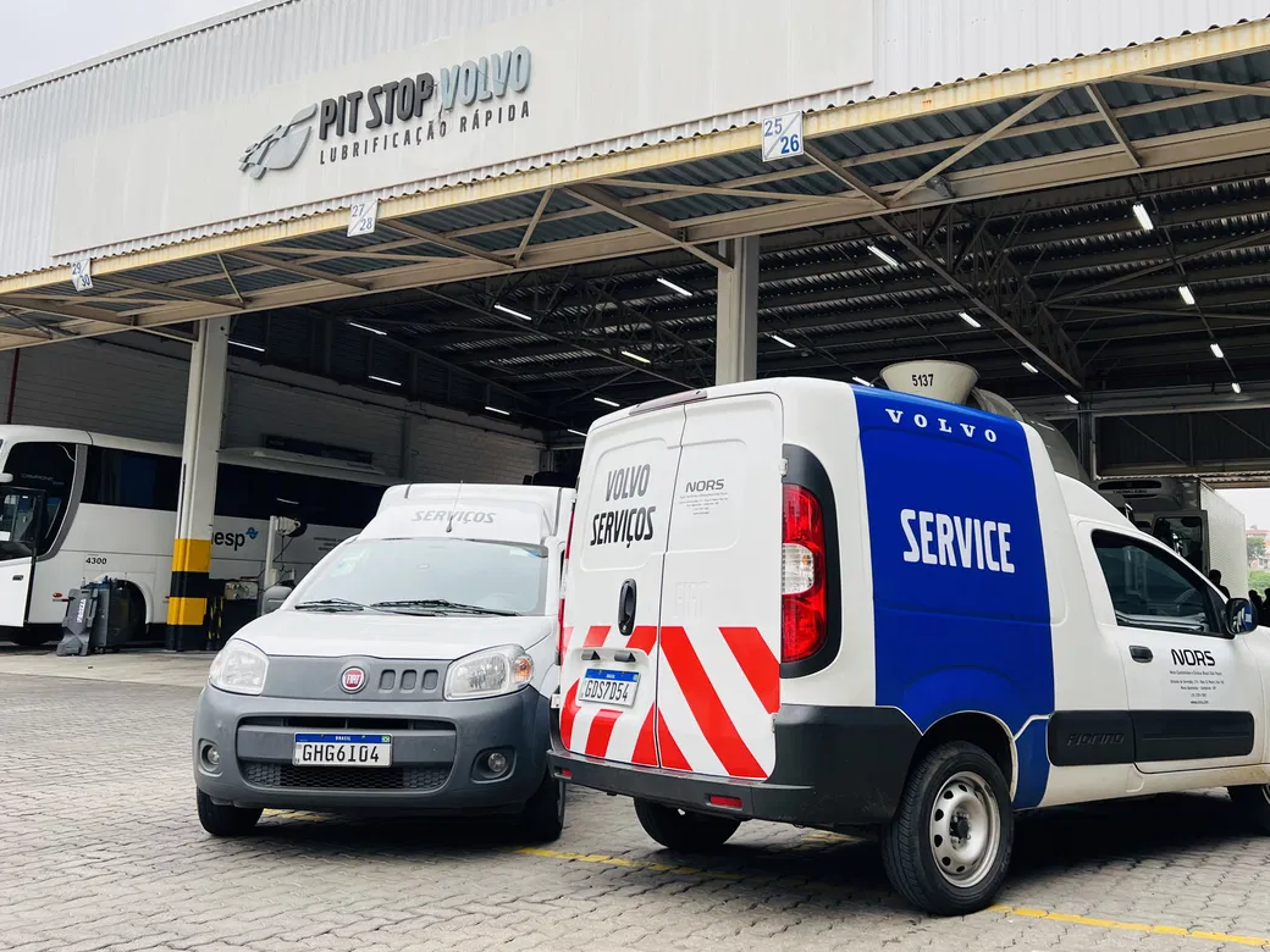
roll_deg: -1.0
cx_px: 683
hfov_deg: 56.8
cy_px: 441
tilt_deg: +8.5
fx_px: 1174
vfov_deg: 44.1
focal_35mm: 32
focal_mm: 5.7
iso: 50
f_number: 1.5
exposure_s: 1/526
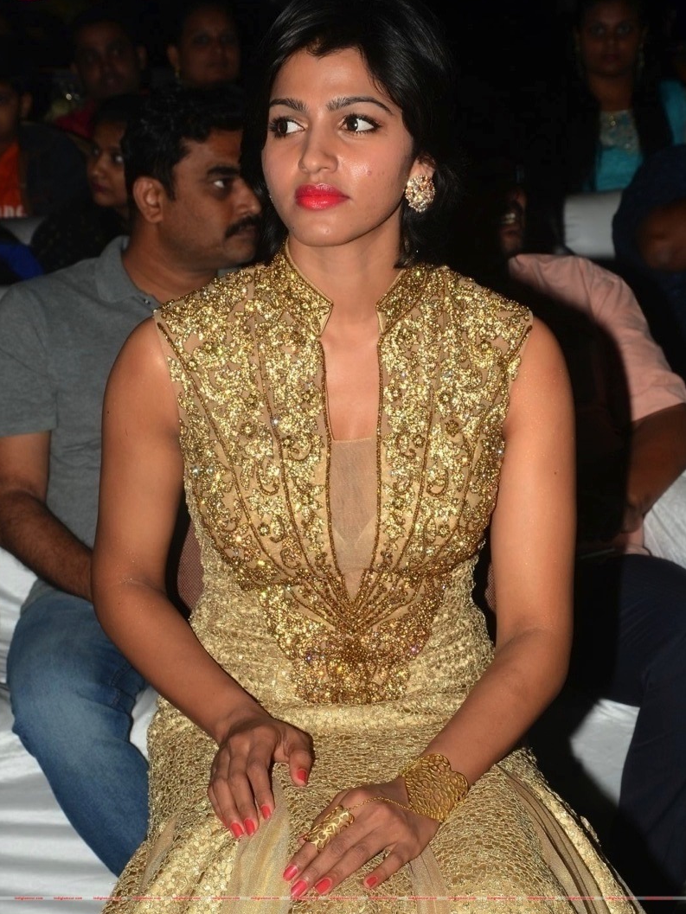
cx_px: 343
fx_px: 2695
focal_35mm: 102
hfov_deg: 14.5
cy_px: 463
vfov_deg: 19.3
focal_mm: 62
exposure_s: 1/160
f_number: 10
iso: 200
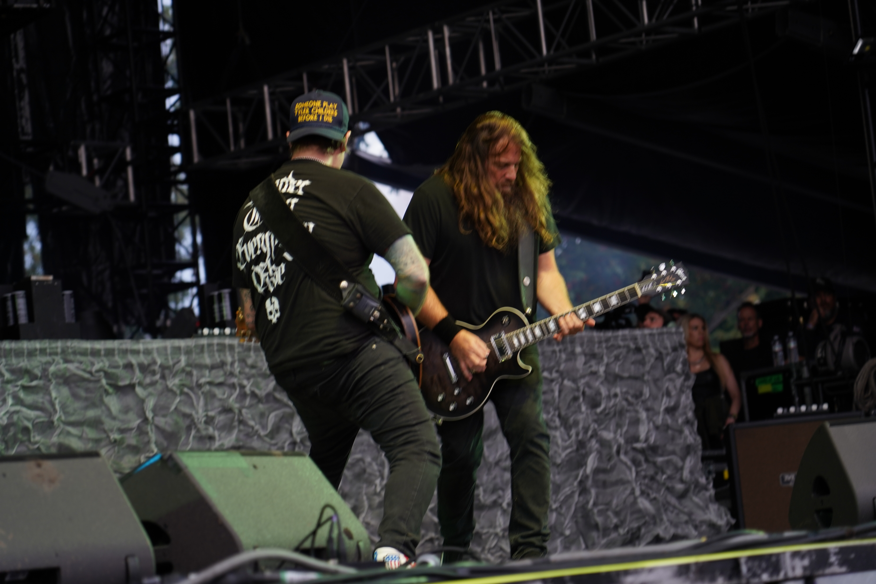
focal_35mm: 105
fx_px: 2555
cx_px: 438
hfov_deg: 19.5
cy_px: 292
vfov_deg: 13.0
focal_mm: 105
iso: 320
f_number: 4
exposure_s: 1/125
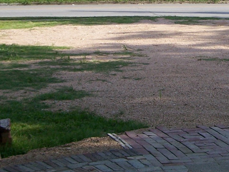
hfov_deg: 17.9
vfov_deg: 13.6
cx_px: 205
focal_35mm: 108
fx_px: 715
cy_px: 26
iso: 80
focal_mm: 6.3
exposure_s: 1/800
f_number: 2.8
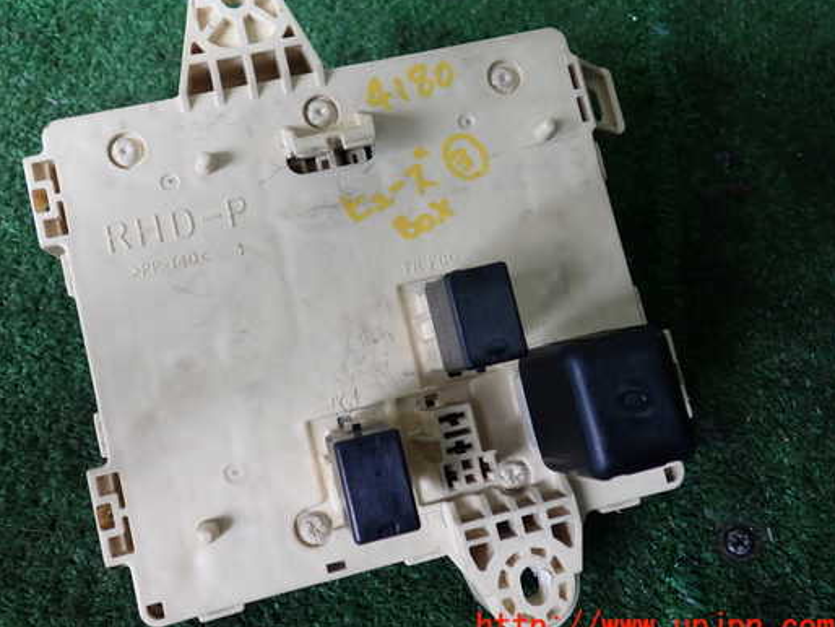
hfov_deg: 52.4
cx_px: 356
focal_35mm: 35
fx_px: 845
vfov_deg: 40.7
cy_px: 283
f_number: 2.3
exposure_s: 1/125
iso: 125
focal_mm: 5.4
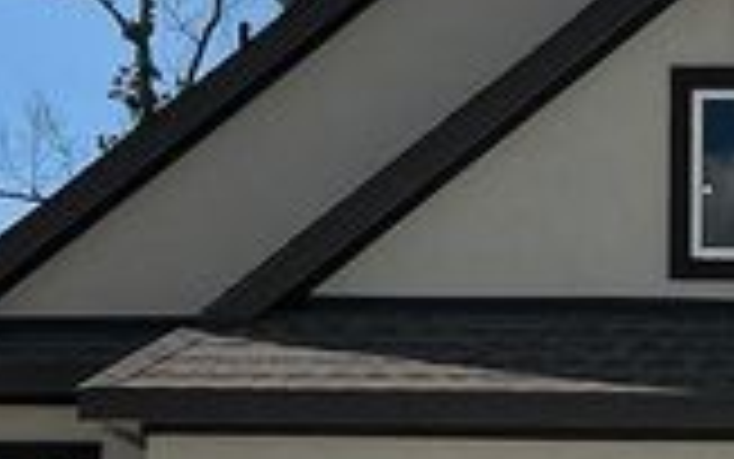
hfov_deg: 16.4
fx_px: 2521
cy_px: 367
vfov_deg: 10.4
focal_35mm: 126
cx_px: 585
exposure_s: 1/4785
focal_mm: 3
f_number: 1.8
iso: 25
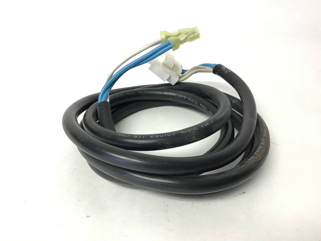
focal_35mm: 31
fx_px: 287
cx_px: 160
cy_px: 120
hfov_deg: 58.4
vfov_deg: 45.4
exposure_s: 1/30
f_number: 2.4
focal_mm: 3.3
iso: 50
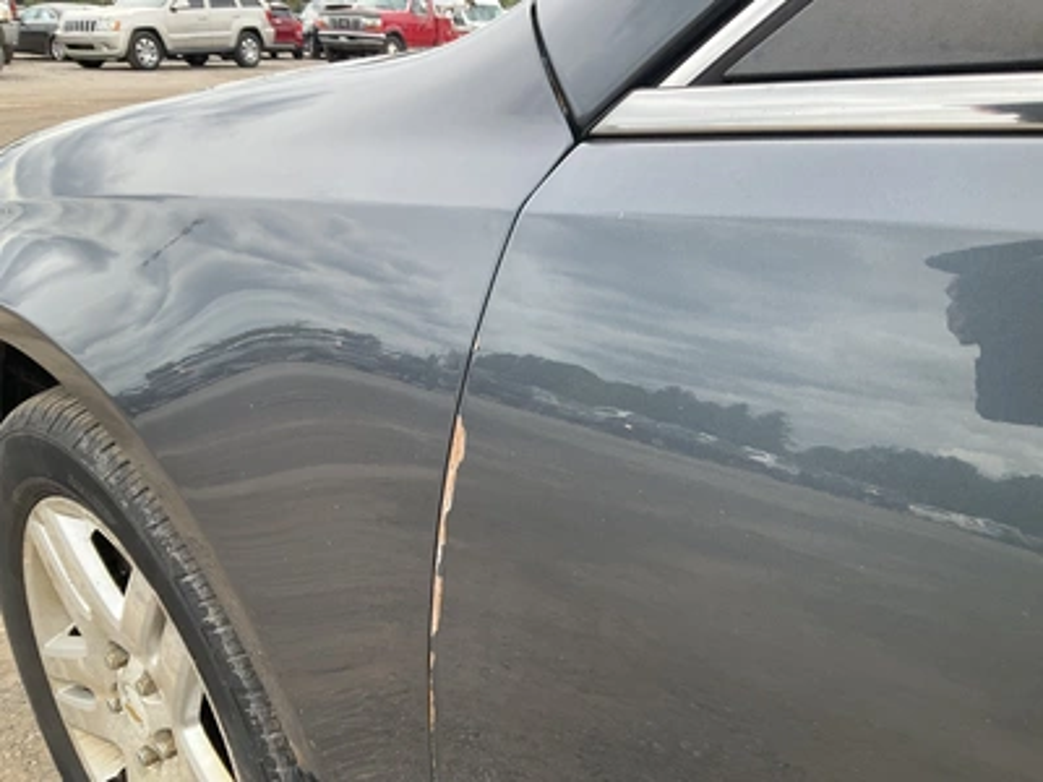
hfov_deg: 61.7
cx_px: 522
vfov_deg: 48.2
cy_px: 391
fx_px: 874
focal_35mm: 29
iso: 25
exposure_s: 1/397
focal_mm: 3
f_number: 1.8
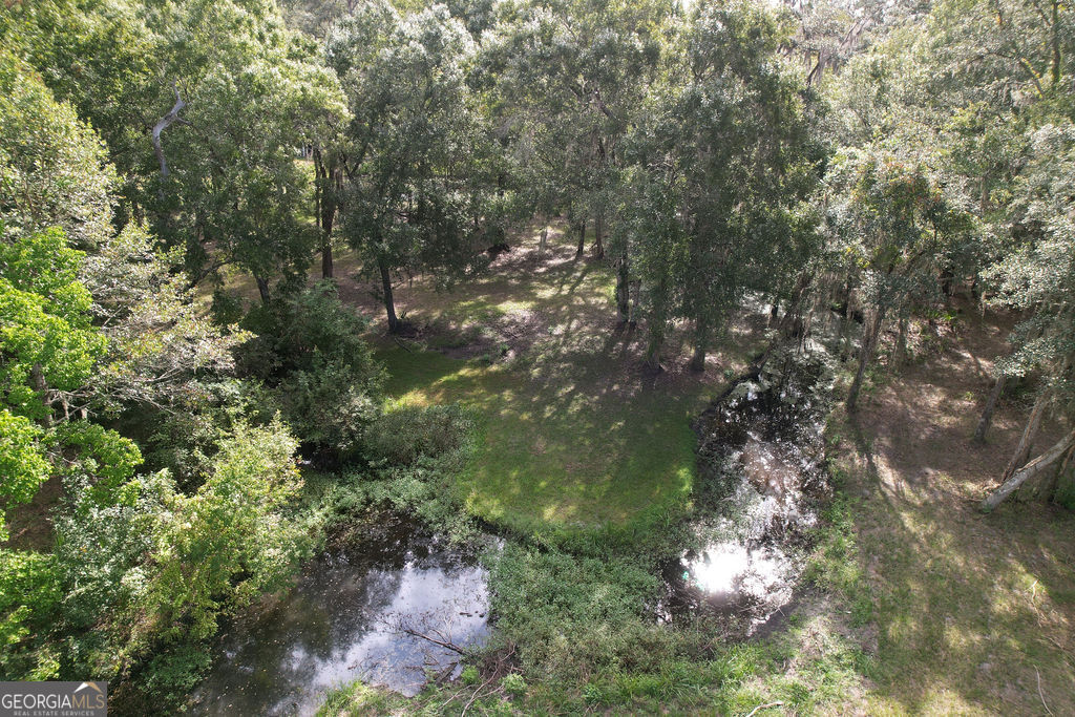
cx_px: 538
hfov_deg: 78.6
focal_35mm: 22
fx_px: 657
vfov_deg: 57.2
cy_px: 358
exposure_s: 1/100
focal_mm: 8.38
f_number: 2.8
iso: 100
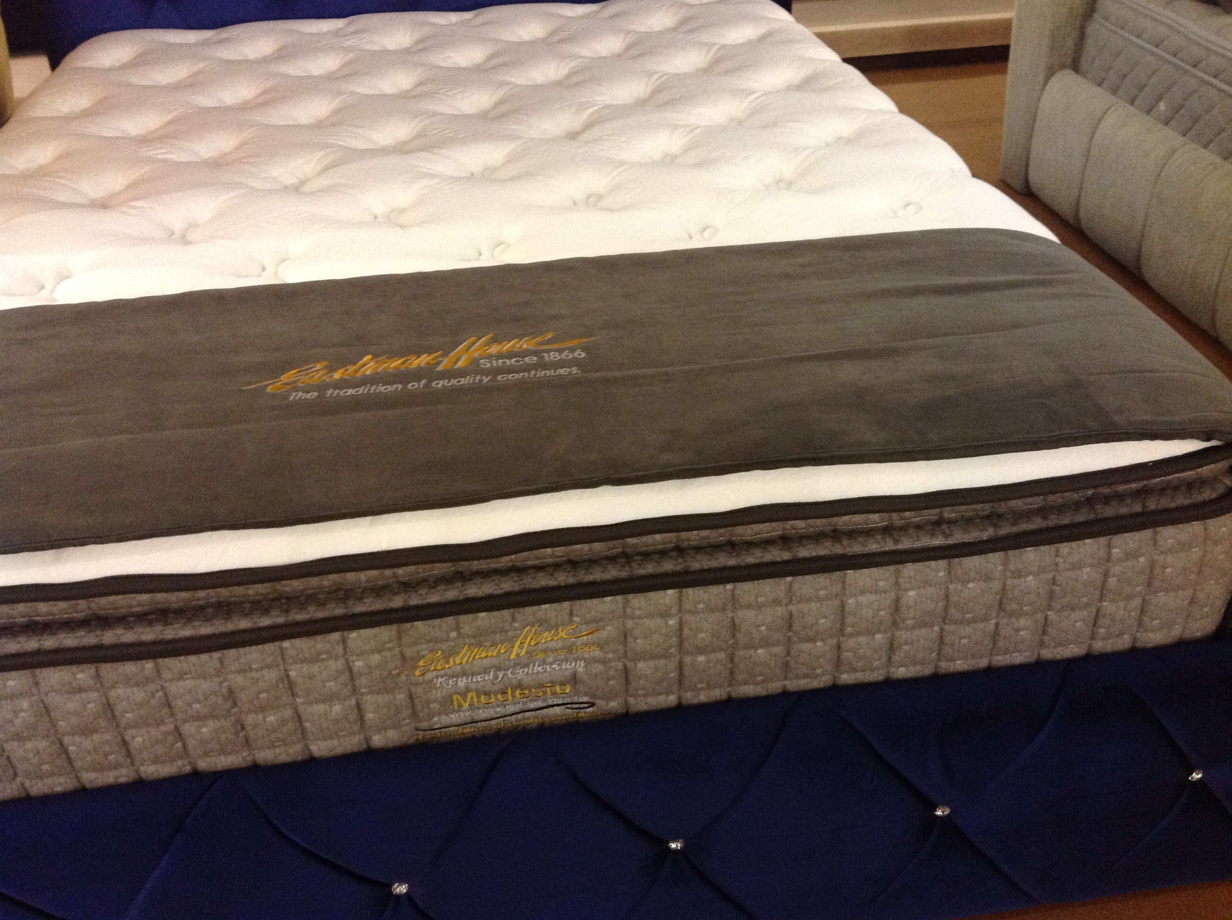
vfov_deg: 40.6
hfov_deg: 52.7
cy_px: 460
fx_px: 1244
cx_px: 616
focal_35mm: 35
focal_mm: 4.28
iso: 320
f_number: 2.4
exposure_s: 1/15
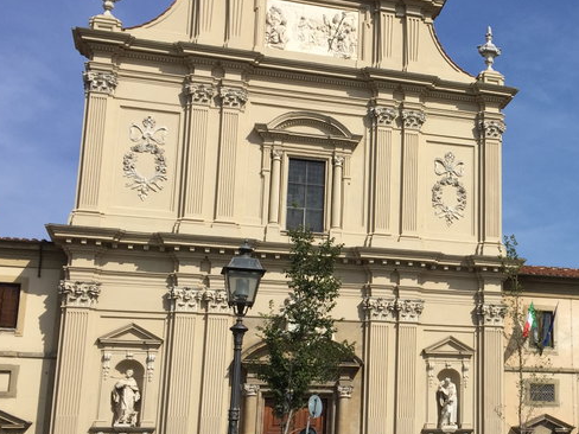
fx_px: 953
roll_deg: +0.1
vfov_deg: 25.6
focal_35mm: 57
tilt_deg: +13.6
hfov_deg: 31.9
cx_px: 535
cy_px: 261
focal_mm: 4.15
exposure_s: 1/3049
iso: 32
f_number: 2.2
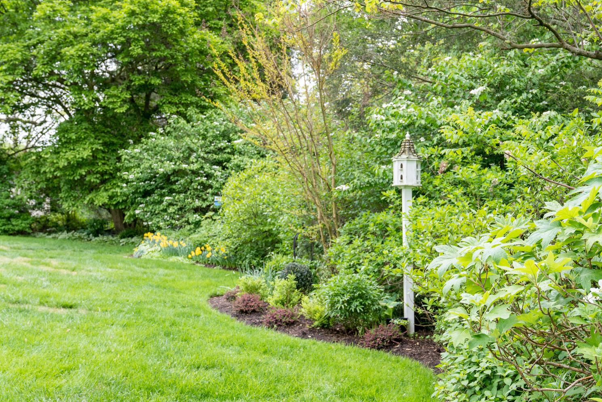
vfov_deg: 30.5
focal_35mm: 44
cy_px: 202
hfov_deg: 44.1
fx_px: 736
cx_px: 375
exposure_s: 1/200
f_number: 5
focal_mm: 32
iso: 400
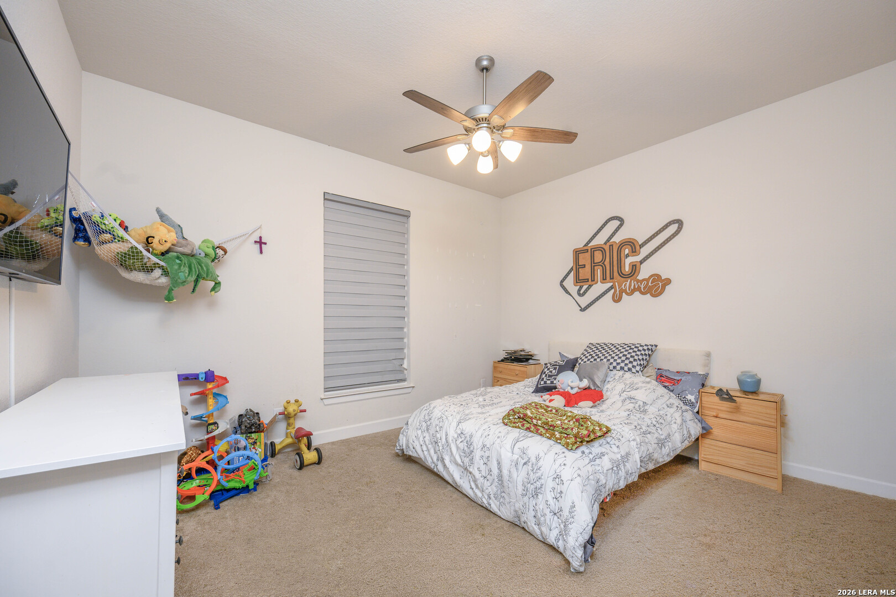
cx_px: 448
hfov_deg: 104.3
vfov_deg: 81.2
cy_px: 298
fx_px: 348
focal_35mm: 14
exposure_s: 1/100
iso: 1000
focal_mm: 14
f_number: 6.3
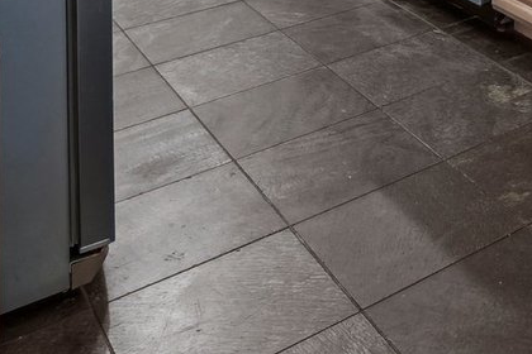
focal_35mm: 58
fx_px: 857
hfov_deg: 27.1
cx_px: 742
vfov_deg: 17.6
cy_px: -327
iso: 400
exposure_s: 1/5
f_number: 8
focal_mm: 10
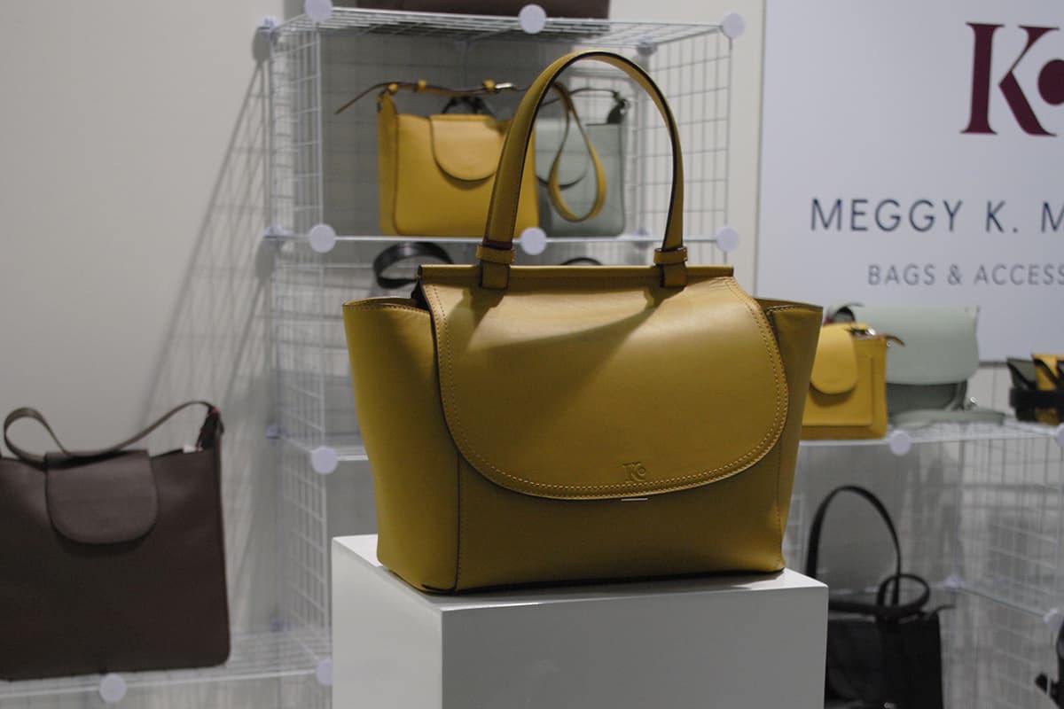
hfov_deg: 45.0
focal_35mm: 44
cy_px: 354
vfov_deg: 30.8
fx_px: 1286
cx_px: 532
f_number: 4.5
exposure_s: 1/80
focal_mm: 29
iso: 400
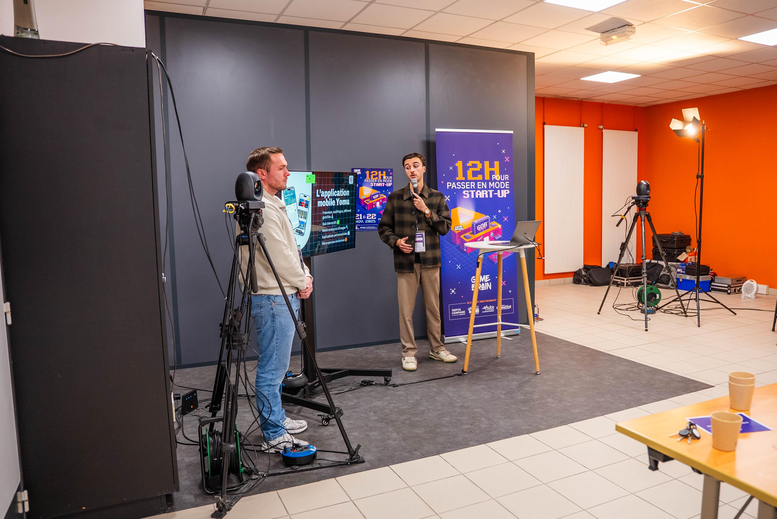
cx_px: 440
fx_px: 586
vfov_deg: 47.7
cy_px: 264
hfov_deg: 66.8
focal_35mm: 27
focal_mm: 24
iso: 500
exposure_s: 1/100
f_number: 2.8
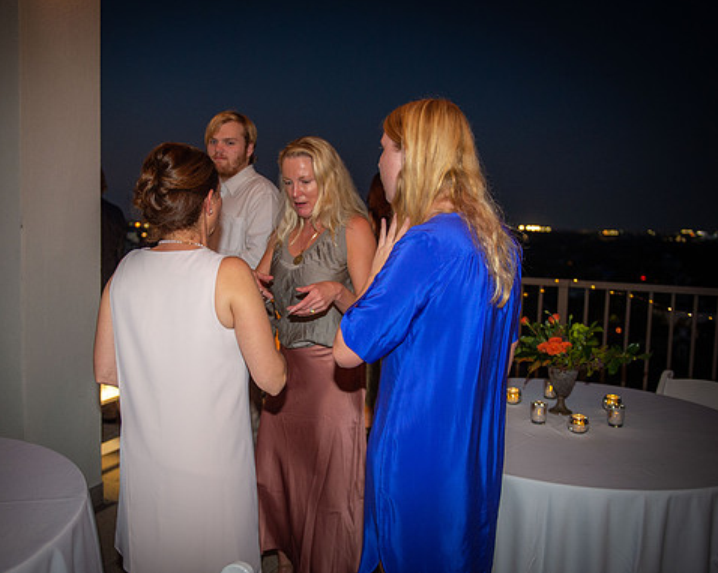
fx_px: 701
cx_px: 309
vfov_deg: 44.5
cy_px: 285
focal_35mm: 33
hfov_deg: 54.1
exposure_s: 1/100
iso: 1000
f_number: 2.8
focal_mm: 29
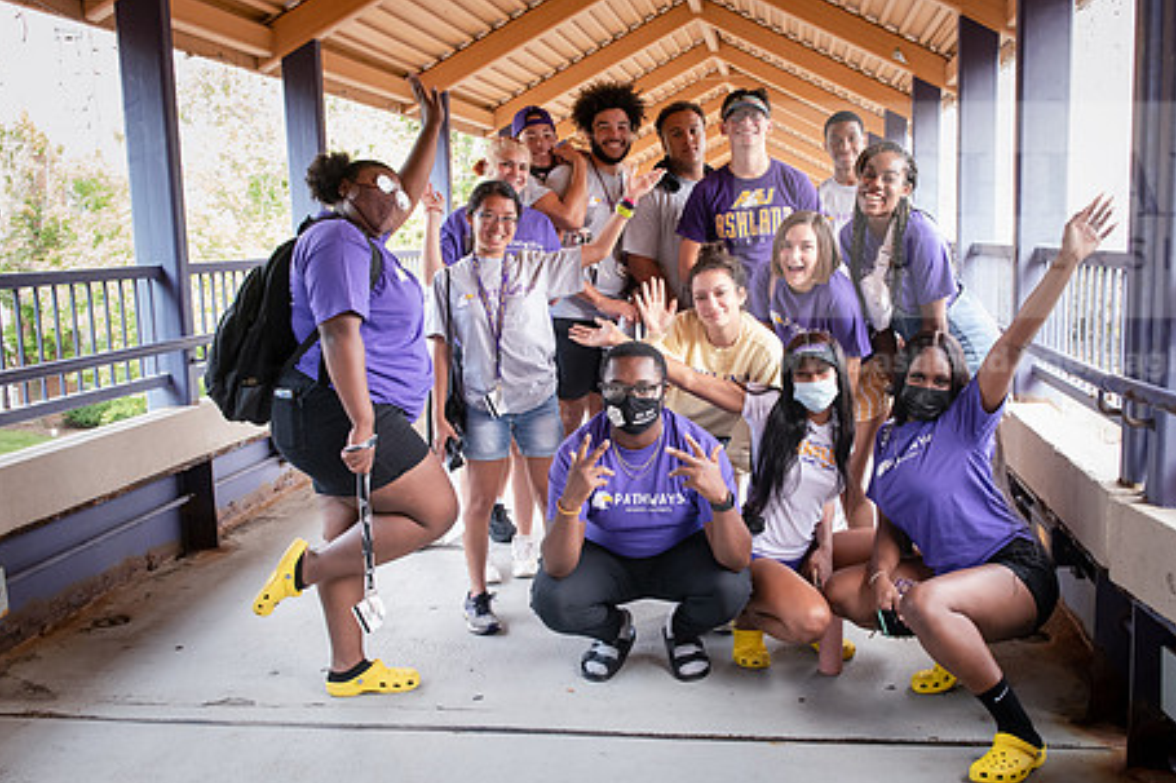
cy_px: 415
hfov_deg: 51.8
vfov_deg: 35.9
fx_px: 1208
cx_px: 656
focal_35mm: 37
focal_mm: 29
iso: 1600
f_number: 5.6
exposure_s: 1/160
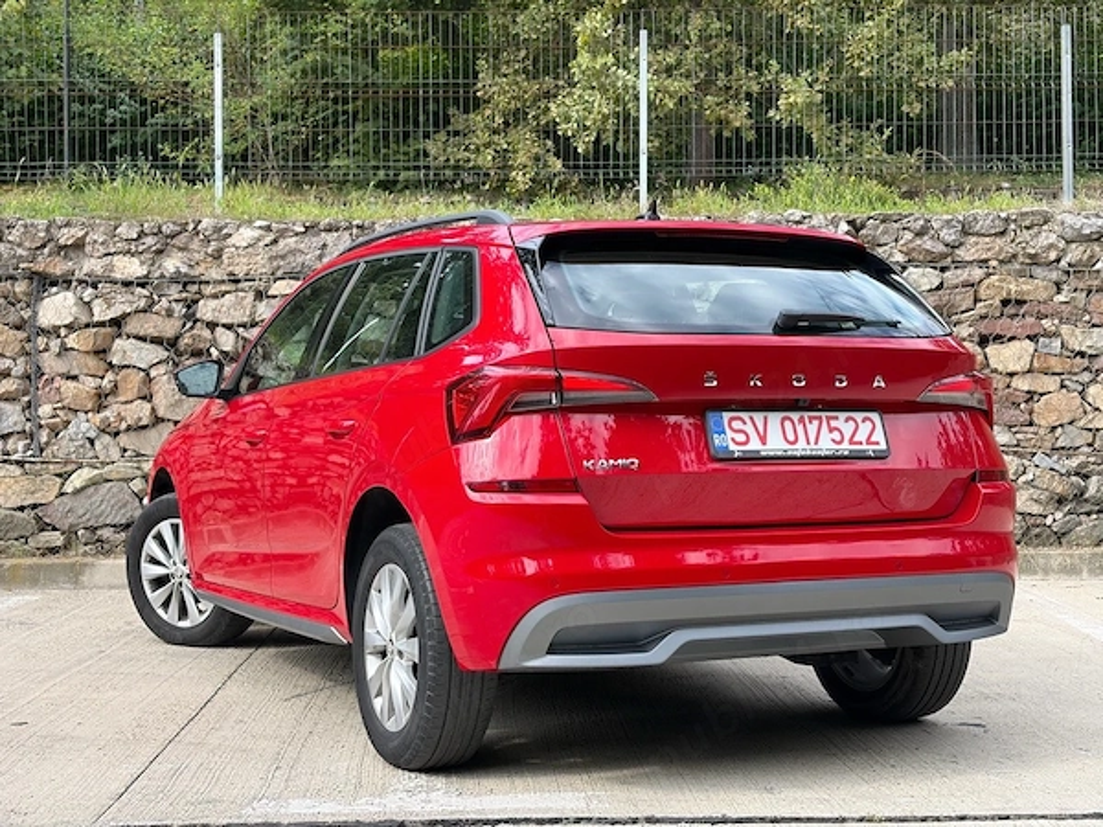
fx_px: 1657
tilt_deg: +0.3
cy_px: 414
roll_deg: +1.0
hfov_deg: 36.8
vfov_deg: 28.0
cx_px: 552
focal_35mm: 52
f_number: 1.6
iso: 32
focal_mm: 5.96
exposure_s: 1/701
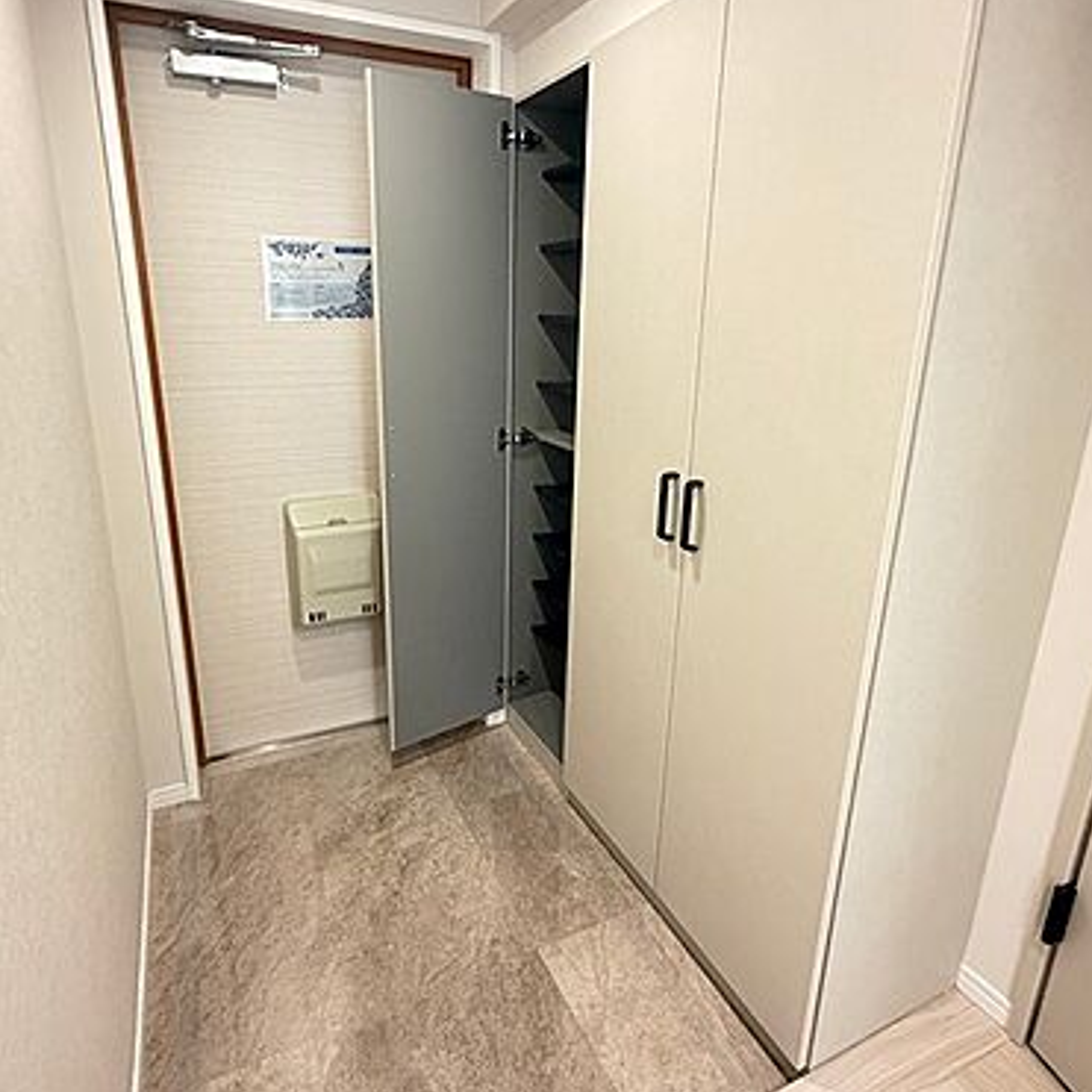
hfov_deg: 74.7
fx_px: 714
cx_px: 500
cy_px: 500
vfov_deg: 74.7
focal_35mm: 20
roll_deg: -0.3
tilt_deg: -15.4
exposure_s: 1/60
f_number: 2.2
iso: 640
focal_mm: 2.22
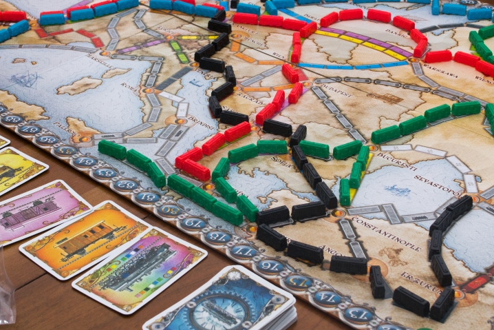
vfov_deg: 19.2
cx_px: 231
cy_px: 135
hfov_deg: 28.4
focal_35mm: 71
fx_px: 974
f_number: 10
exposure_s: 1/200
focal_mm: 34
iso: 400
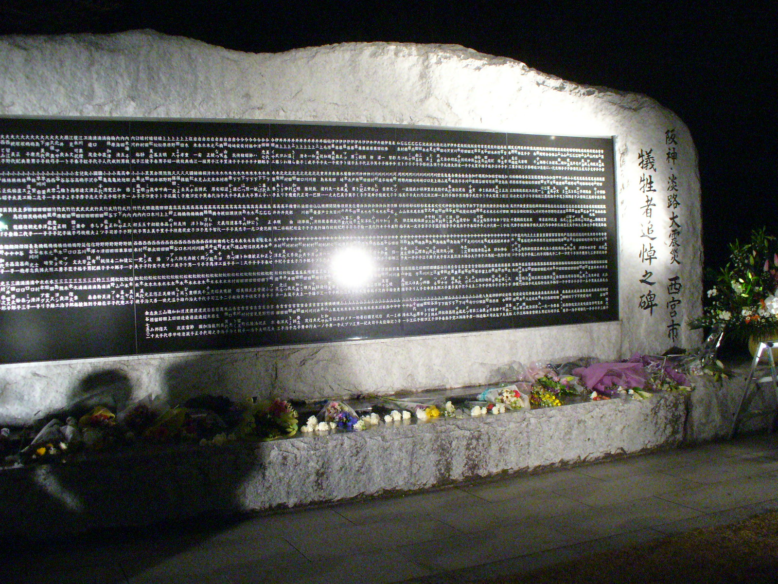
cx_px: 389
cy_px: 292
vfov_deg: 38.7
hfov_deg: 50.1
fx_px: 832
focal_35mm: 37
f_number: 2.8
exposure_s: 1/25
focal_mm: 6.1
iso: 400
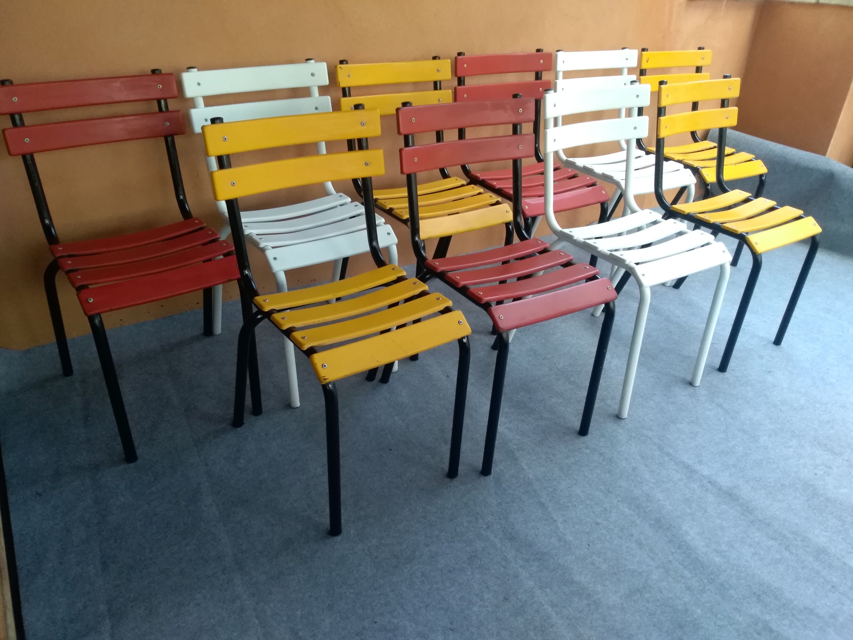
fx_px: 641
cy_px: 320
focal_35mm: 26
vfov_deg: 53.1
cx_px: 426
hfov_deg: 67.3
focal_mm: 3.54
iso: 440
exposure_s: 1/30
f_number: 2
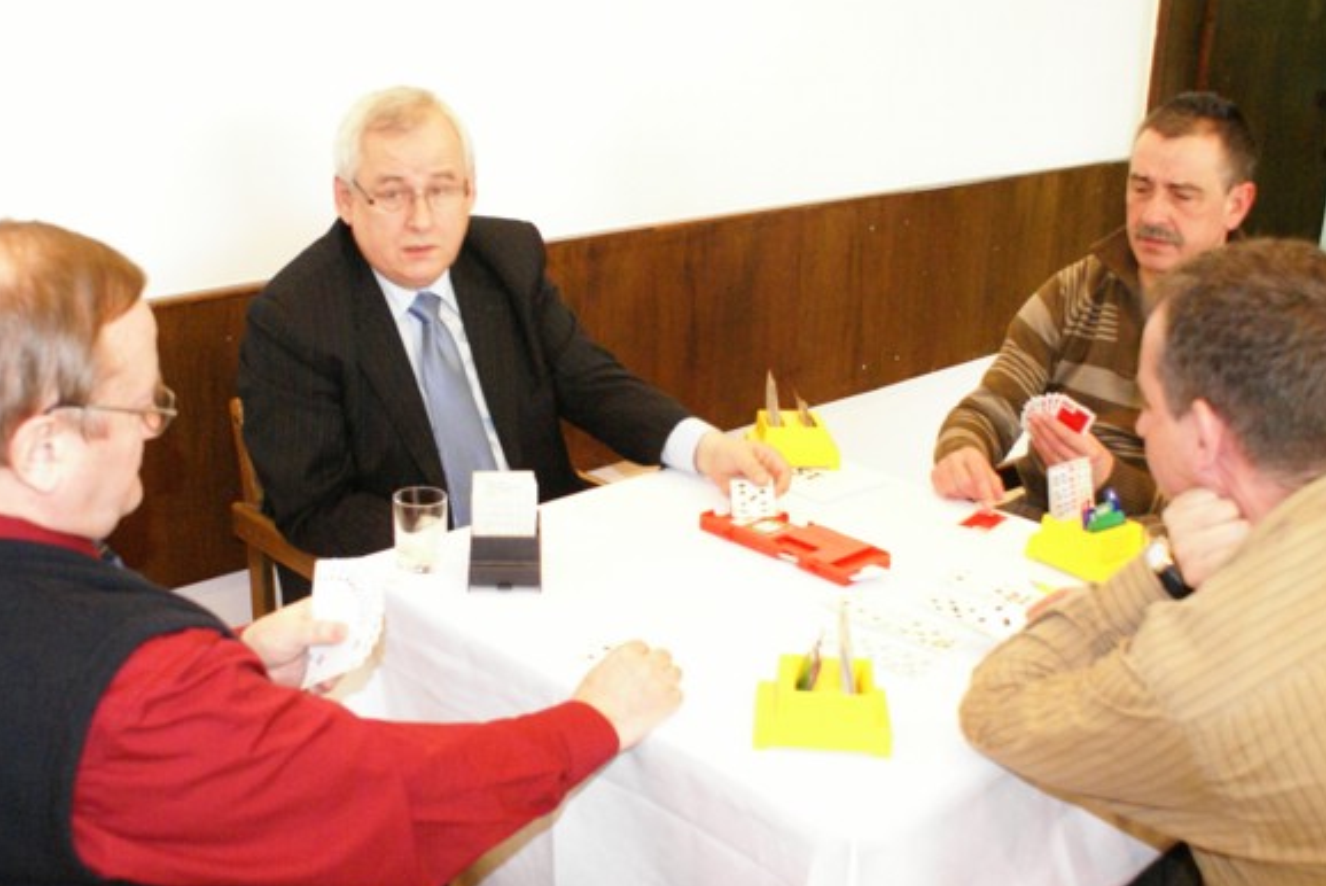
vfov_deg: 33.4
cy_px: 493
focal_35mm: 40
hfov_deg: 48.4
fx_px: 1474
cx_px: 601
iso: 1600
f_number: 4
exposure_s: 1/20
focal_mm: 22
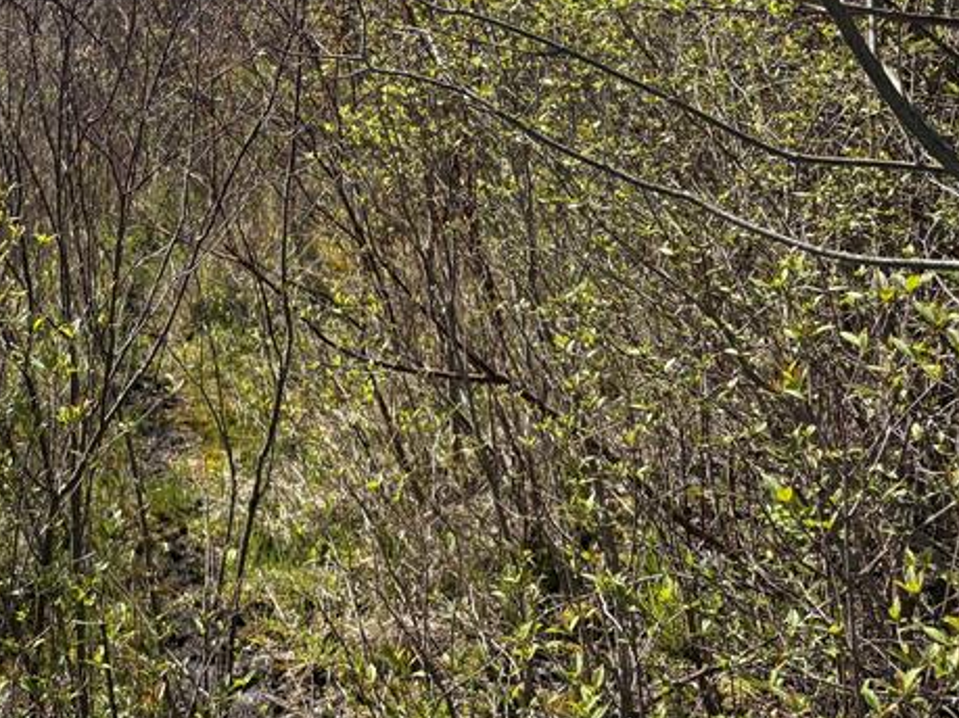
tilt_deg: -0.1
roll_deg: +1.1
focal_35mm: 58
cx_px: 134
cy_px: -65
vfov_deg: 23.7
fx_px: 1606
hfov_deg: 31.9
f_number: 1.6
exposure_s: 1/3448
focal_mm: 5.96
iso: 50
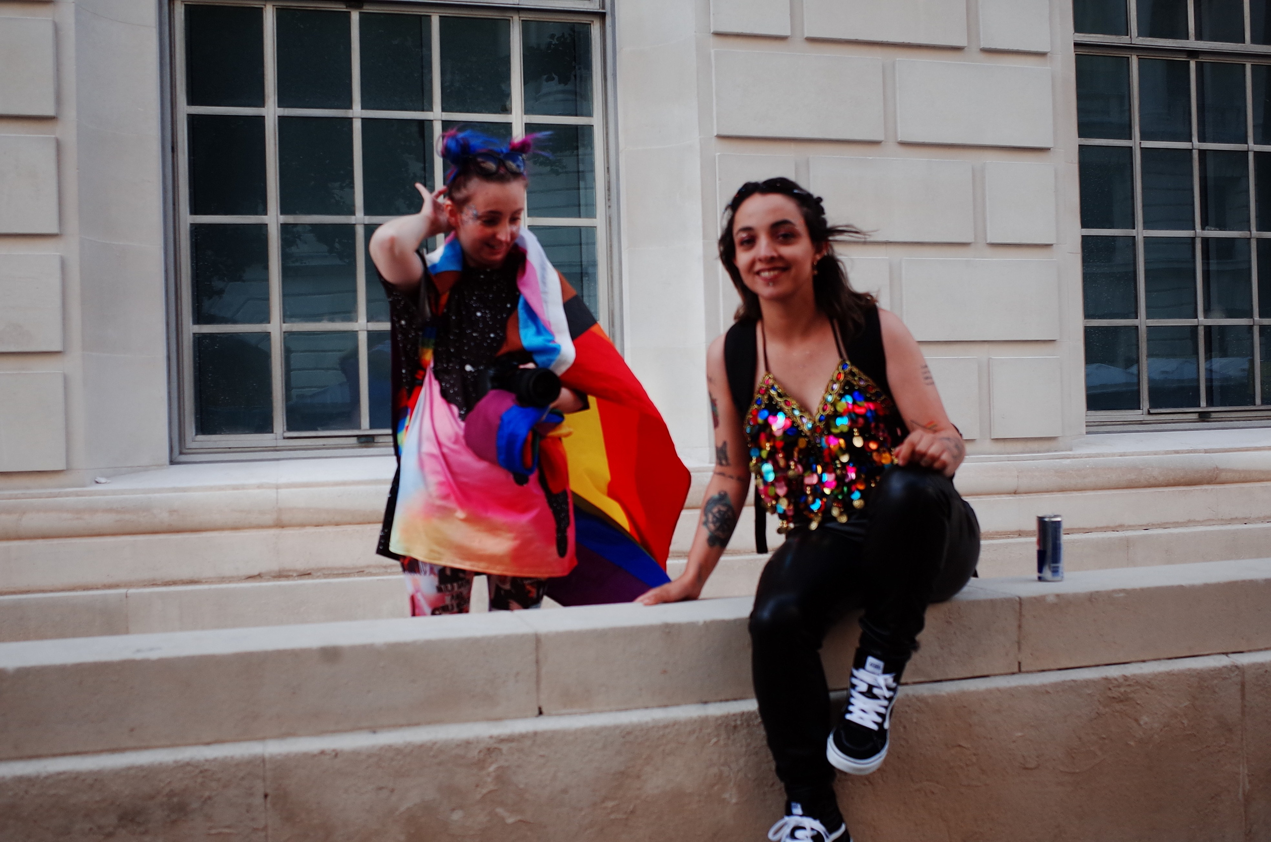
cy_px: 421
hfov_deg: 54.5
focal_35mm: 35
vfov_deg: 37.7
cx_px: 636
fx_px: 1233
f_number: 2.8
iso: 140
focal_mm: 18.3
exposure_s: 1/400
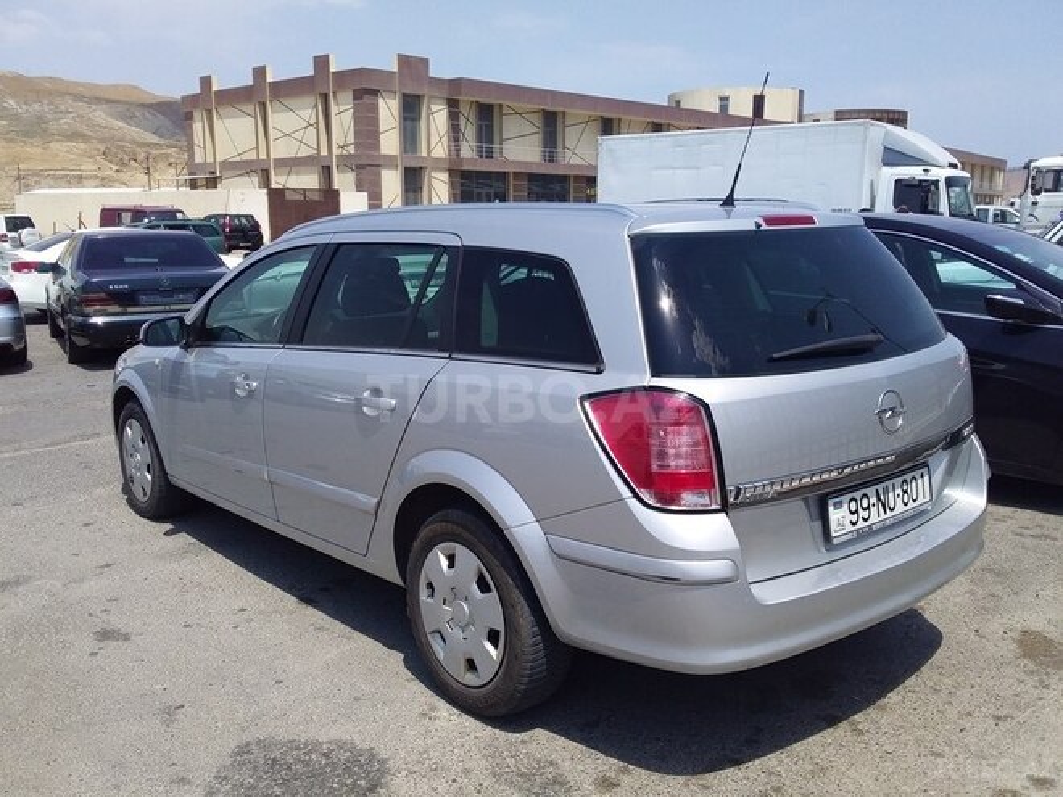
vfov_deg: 45.4
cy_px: 398
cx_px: 532
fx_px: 952
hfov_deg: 58.4
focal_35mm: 31
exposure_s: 1/1684
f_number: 2.2
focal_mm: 3.3
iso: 40
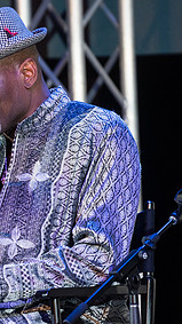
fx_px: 4165
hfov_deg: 2.5
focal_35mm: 485
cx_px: -68
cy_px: 124
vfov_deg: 4.5
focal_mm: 200
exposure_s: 1/250
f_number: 4
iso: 2500
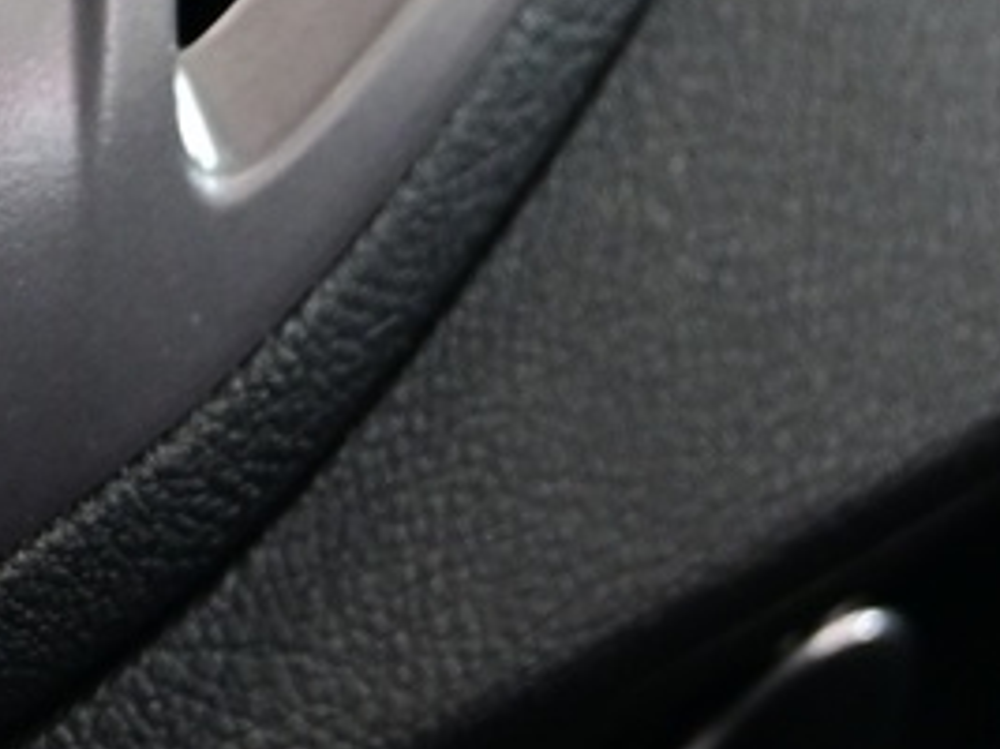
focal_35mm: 184
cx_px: -1273
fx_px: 5311
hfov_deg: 9.7
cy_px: -670
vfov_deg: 7.8
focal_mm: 21
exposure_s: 1/30
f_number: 4
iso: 450
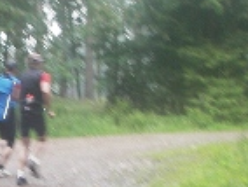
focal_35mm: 107
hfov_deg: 17.3
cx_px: -68
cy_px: 150
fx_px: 768
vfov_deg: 13.8
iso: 100
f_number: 3.3
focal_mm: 6.3
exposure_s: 1/30
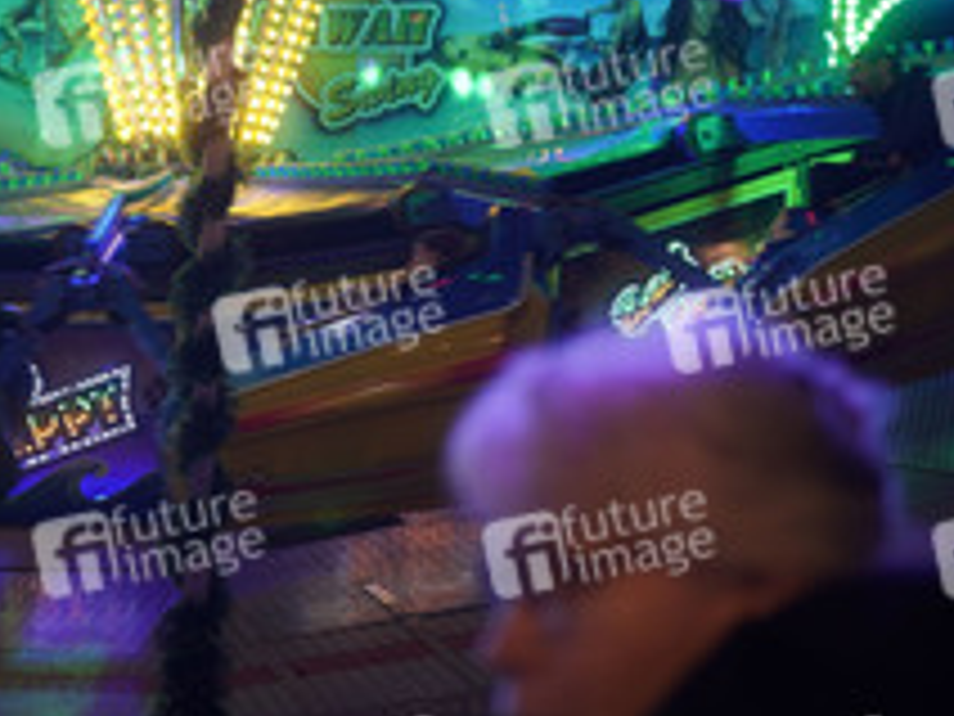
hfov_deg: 21.1
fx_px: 2535
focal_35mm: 92
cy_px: 207
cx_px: 209
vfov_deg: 16.0
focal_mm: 30
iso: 160
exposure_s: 1/250
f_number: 1.4
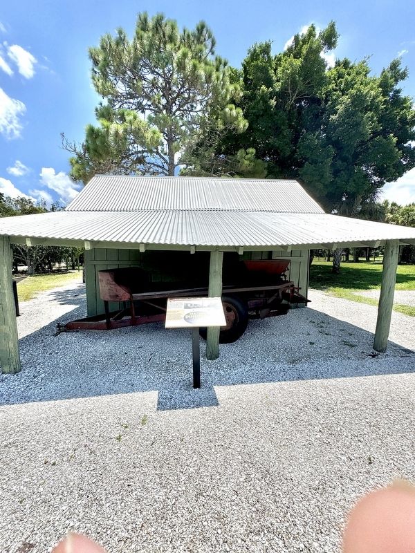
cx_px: 208
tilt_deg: -6.0
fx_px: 224
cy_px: 276
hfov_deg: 85.7
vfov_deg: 102.1
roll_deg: +1.6
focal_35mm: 14
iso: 50
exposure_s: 1/3906
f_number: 2.2
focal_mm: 2.22
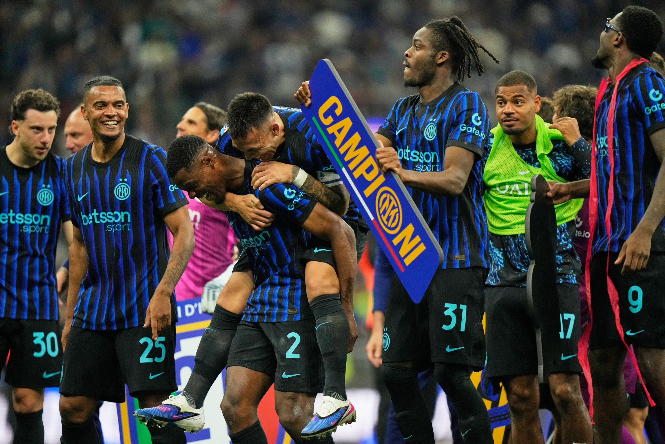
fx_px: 7389
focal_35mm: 400
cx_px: 332
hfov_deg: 5.2
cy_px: 222
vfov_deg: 3.4
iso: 4000
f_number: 2.8
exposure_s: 1/1600
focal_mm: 400
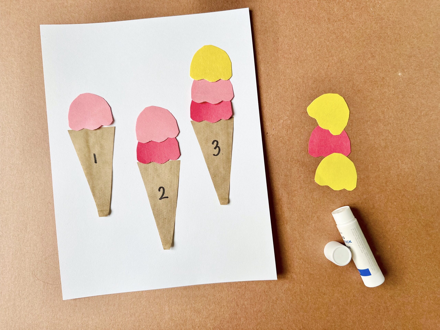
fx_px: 305
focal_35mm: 24
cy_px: 165
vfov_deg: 56.8
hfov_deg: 71.6
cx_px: 220
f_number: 1.78
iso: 100
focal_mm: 6.86
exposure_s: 1/121
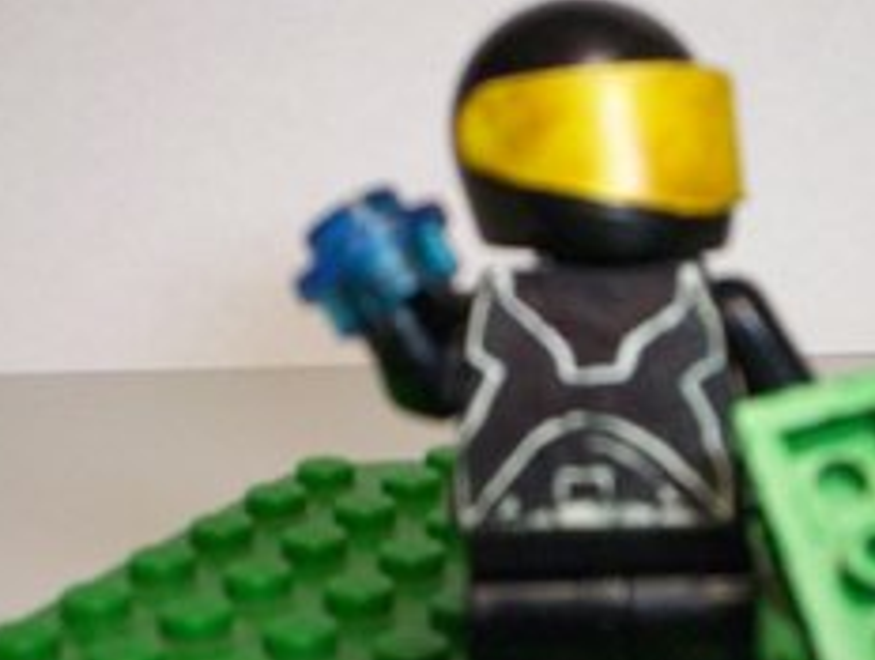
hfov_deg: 26.5
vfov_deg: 20.2
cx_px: 571
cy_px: 449
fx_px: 1849
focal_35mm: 73
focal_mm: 4.99
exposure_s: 1/60
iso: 140
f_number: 4.5
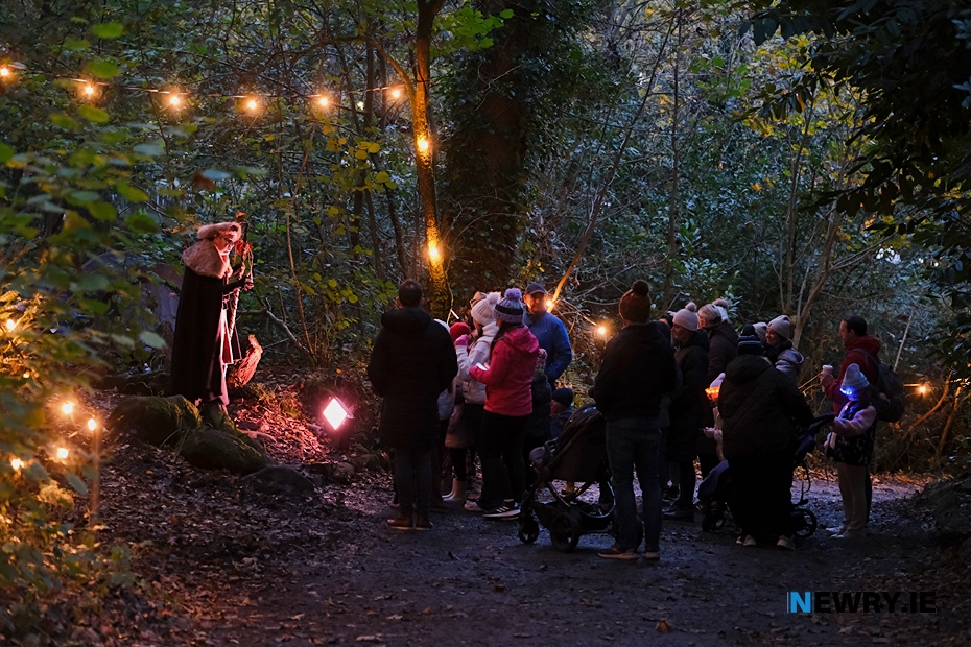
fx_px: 3021
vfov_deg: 12.2
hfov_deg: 18.3
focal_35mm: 112
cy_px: 324
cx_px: 486
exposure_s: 1/27
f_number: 2.8
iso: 3200
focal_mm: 74.4
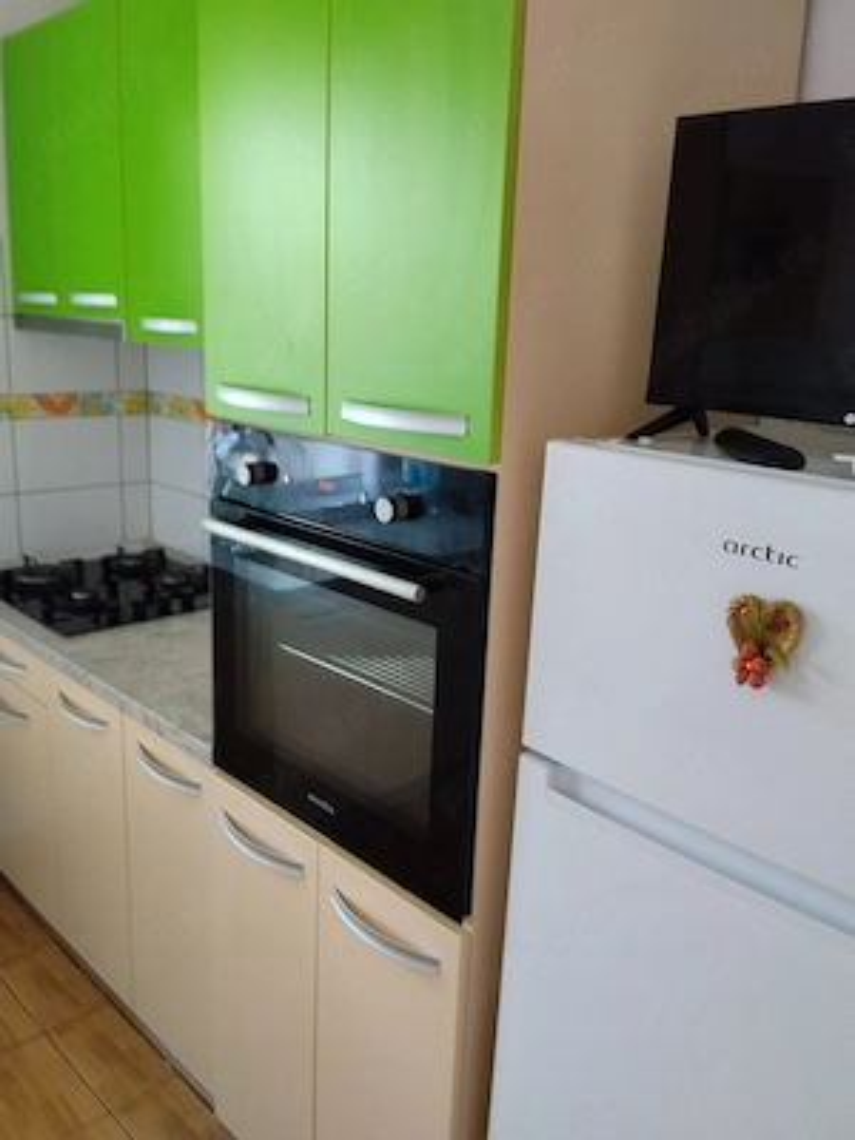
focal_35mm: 29
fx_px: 955
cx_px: 428
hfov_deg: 48.2
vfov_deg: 61.7
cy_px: 570
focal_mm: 4.22
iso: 250
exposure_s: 1/25
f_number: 1.8
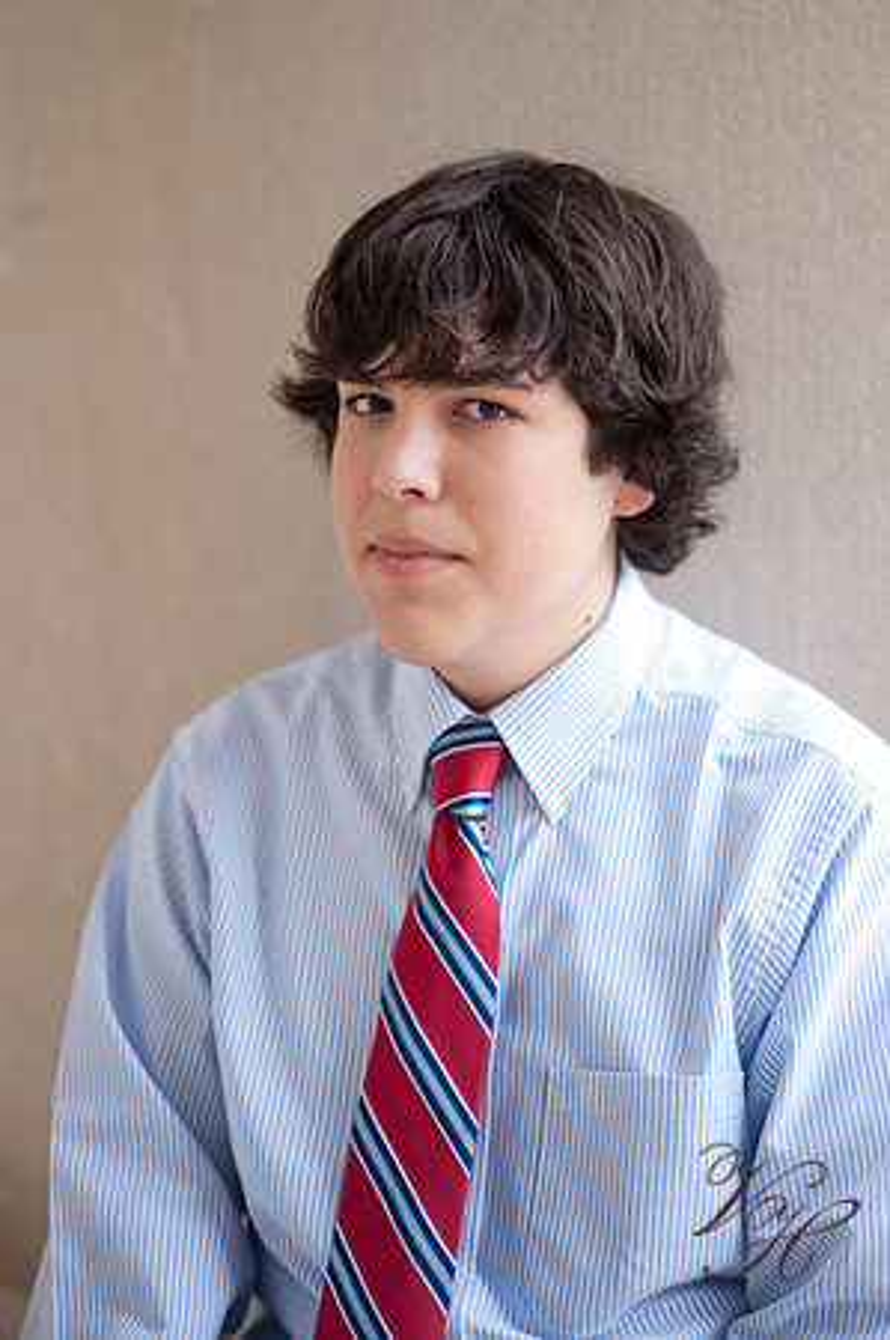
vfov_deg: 23.9
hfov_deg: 16.0
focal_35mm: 85
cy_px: 670
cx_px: 445
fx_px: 3159
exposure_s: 1/250
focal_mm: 85
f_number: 1.8
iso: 200
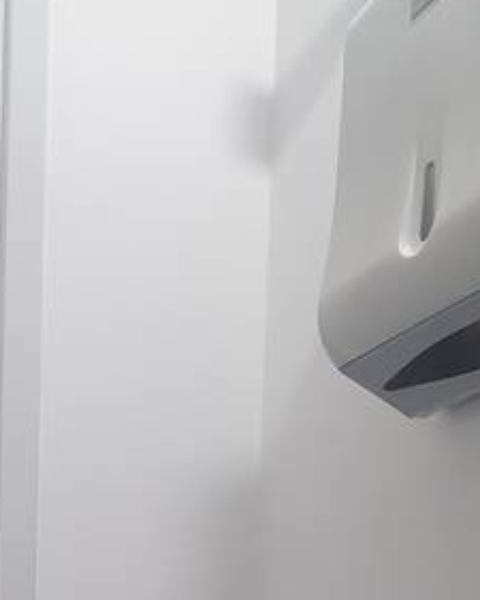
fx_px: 1154
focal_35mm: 65
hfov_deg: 22.8
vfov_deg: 24.2
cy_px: 848
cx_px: 23
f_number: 2.2
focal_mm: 1.8
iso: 100
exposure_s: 1/60
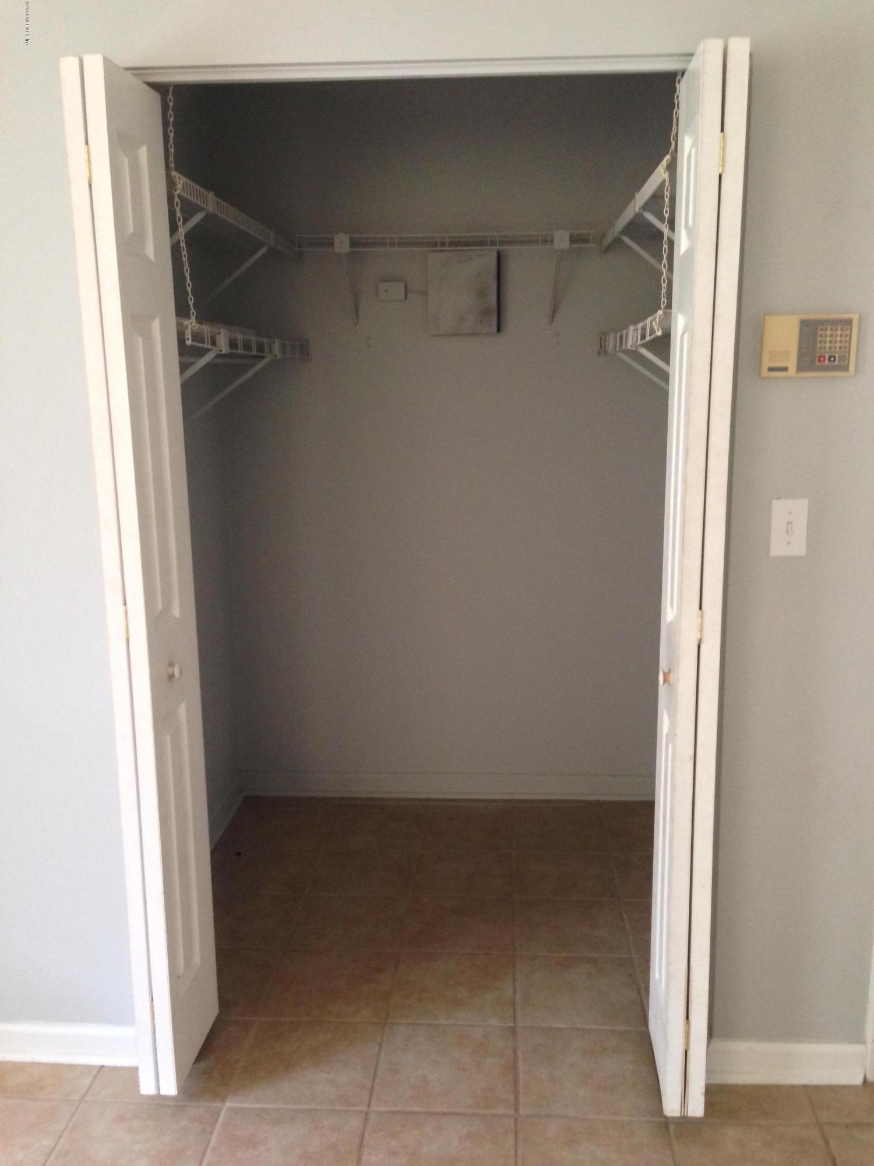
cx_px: 437
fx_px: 1111
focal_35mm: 33
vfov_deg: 55.4
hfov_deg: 42.9
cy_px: 583
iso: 250
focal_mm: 4.12
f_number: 2.4
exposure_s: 1/20
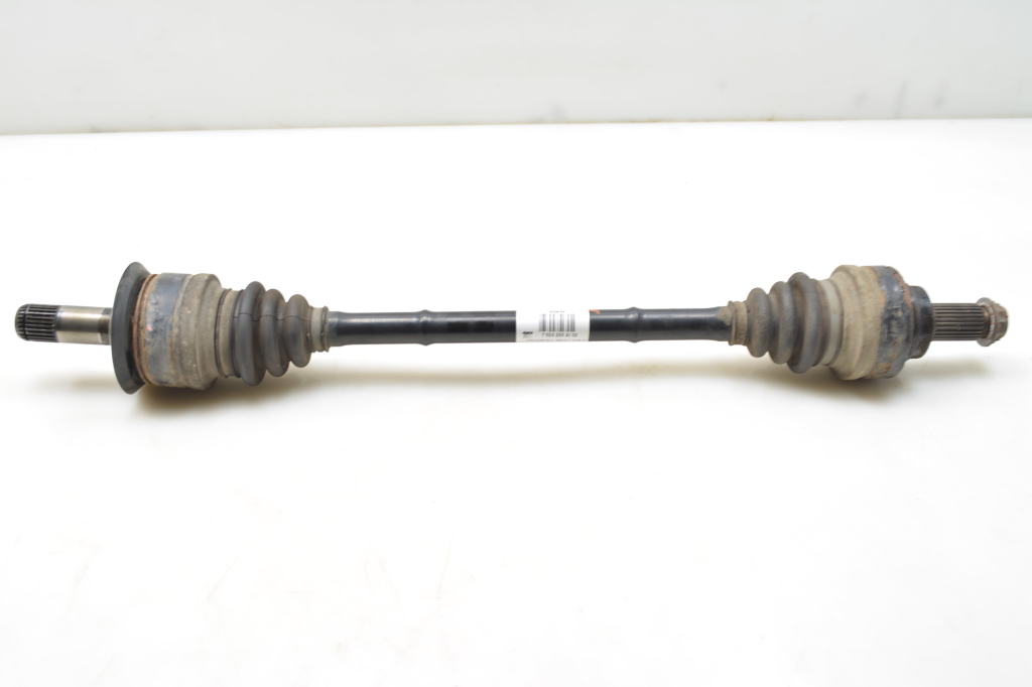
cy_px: 344
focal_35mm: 36
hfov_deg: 53.1
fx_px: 1032
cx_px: 516
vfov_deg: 36.8
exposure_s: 1/6
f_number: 8
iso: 100
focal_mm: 24
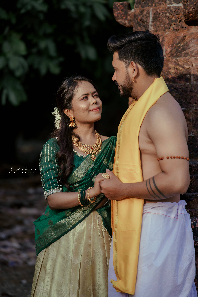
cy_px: 148
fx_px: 1114
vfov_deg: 15.2
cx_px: 99
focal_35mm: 135
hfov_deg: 10.2
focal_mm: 135
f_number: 2.8
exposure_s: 1/1600
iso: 250
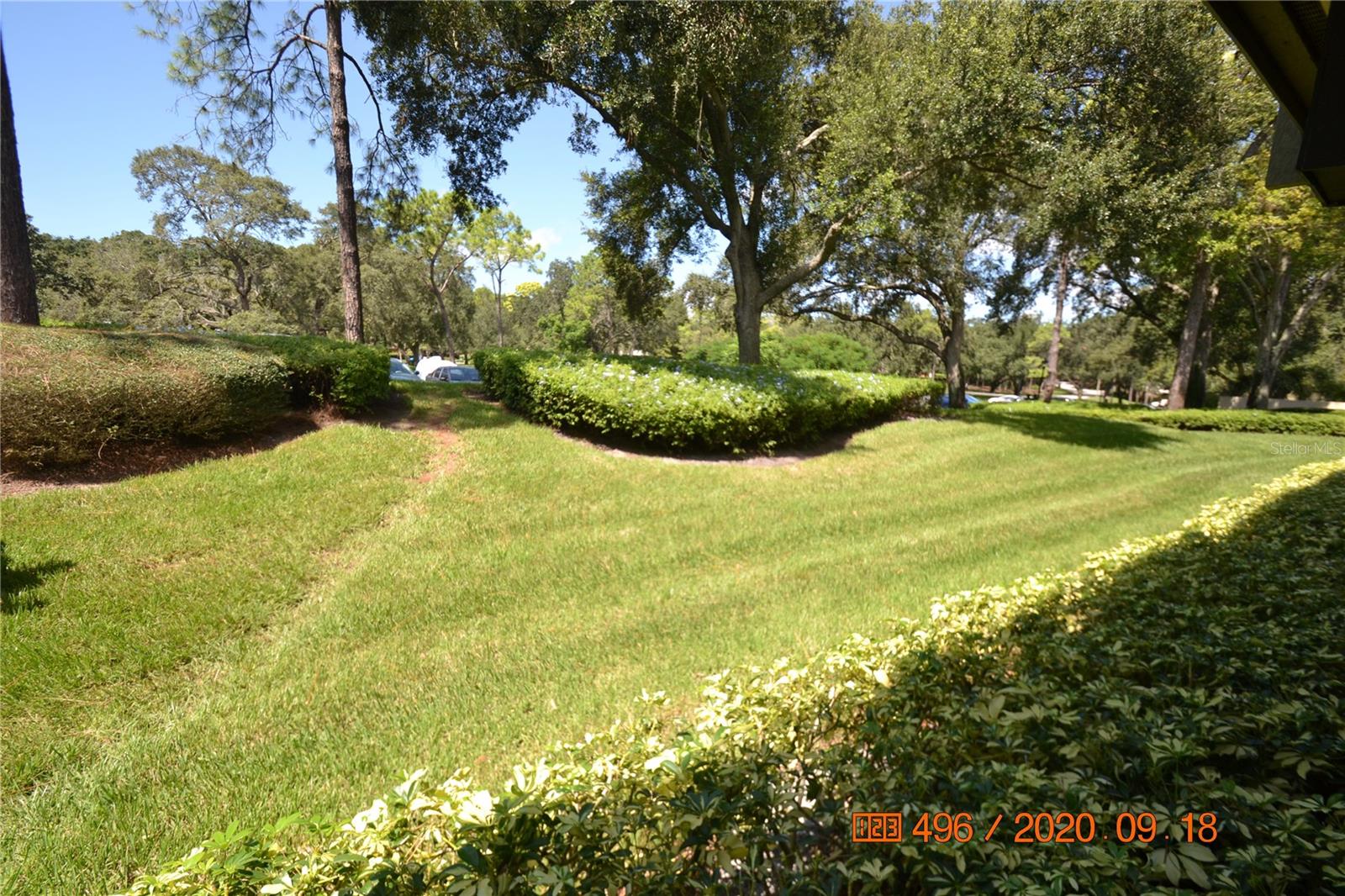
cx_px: 672
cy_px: 448
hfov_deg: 100.4
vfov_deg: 77.3
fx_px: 560
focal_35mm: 15
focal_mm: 10
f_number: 6.3
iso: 100
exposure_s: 1/160
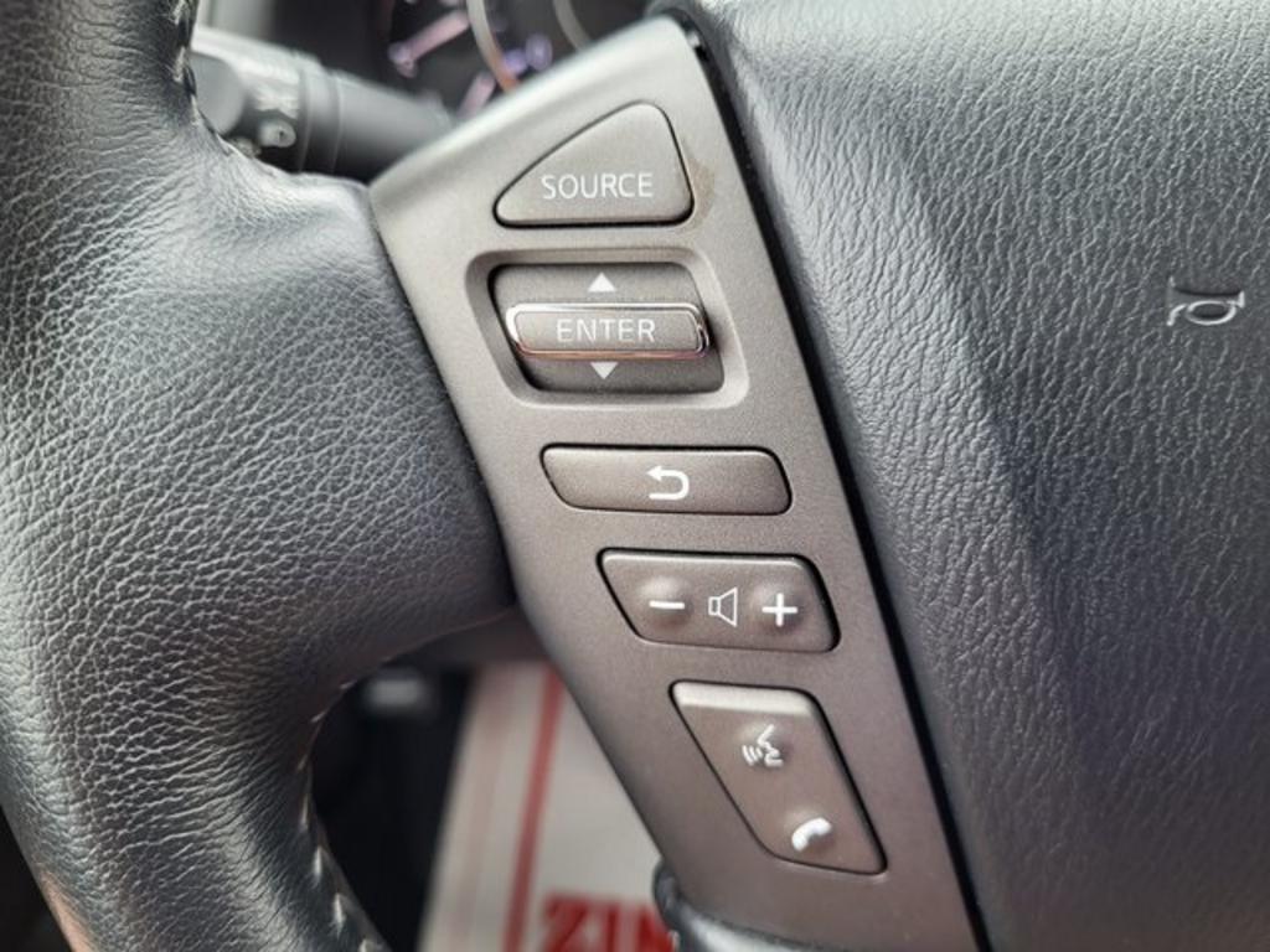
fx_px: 954
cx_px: 635
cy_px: 476
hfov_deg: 67.3
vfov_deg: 53.1
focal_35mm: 26
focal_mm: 5.4
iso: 100
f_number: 1.8
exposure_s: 1/120
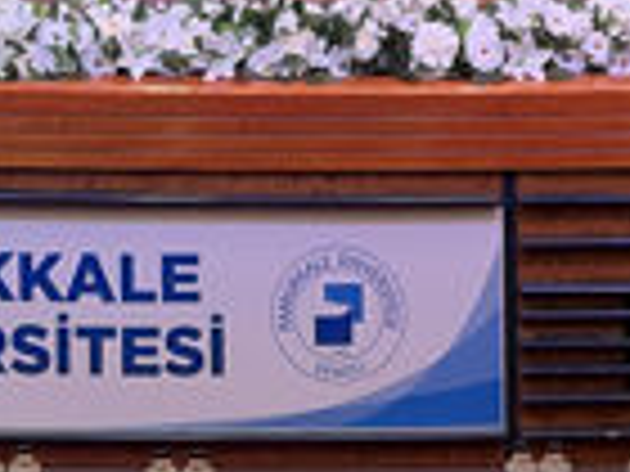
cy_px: -1106
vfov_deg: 5.5
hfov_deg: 7.9
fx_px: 4532
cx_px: 126
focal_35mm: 249
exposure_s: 1/40
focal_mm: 5.96
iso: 160
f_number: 1.6
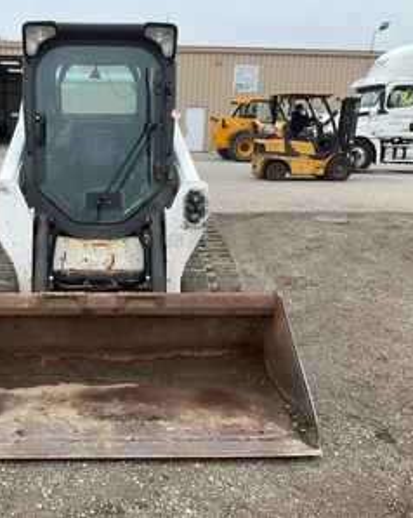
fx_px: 581
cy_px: 259
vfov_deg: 48.0
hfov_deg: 38.3
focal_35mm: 38
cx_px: 111
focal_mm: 3
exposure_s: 1/188
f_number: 1.8
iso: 20
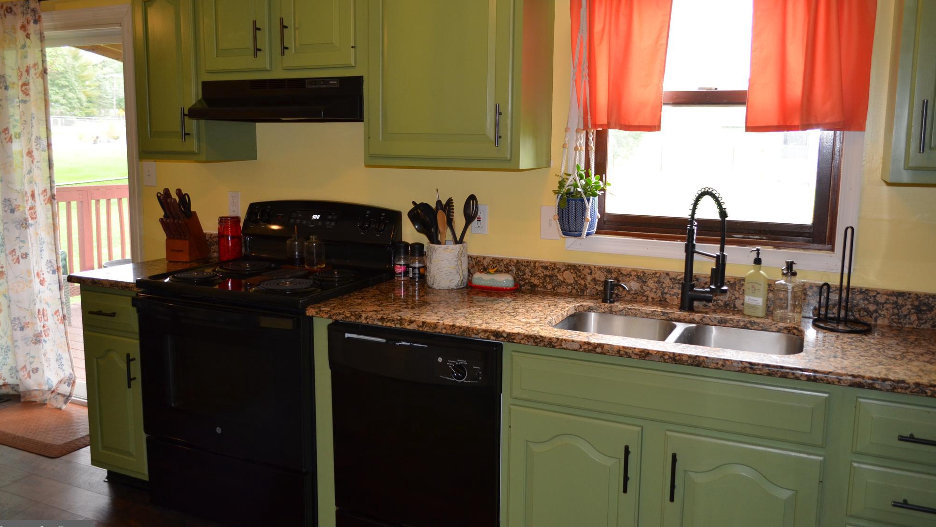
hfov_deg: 66.1
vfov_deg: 40.1
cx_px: 472
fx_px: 720
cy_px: 235
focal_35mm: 29
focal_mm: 18
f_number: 3.5
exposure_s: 1/60
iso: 450
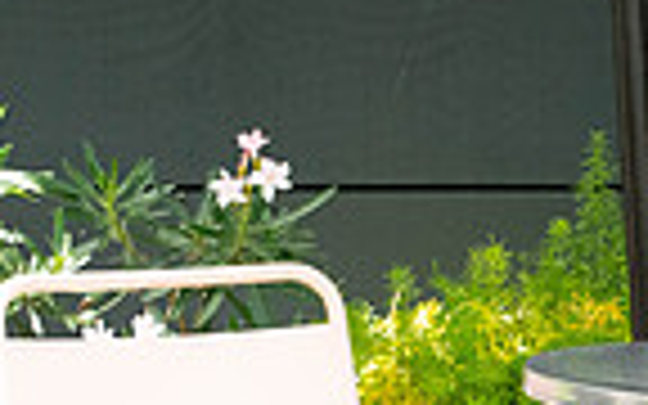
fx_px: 7382
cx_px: 837
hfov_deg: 5.0
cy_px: 443
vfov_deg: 3.1
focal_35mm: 418
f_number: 5.6
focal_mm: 102
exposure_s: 1/1000
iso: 1250
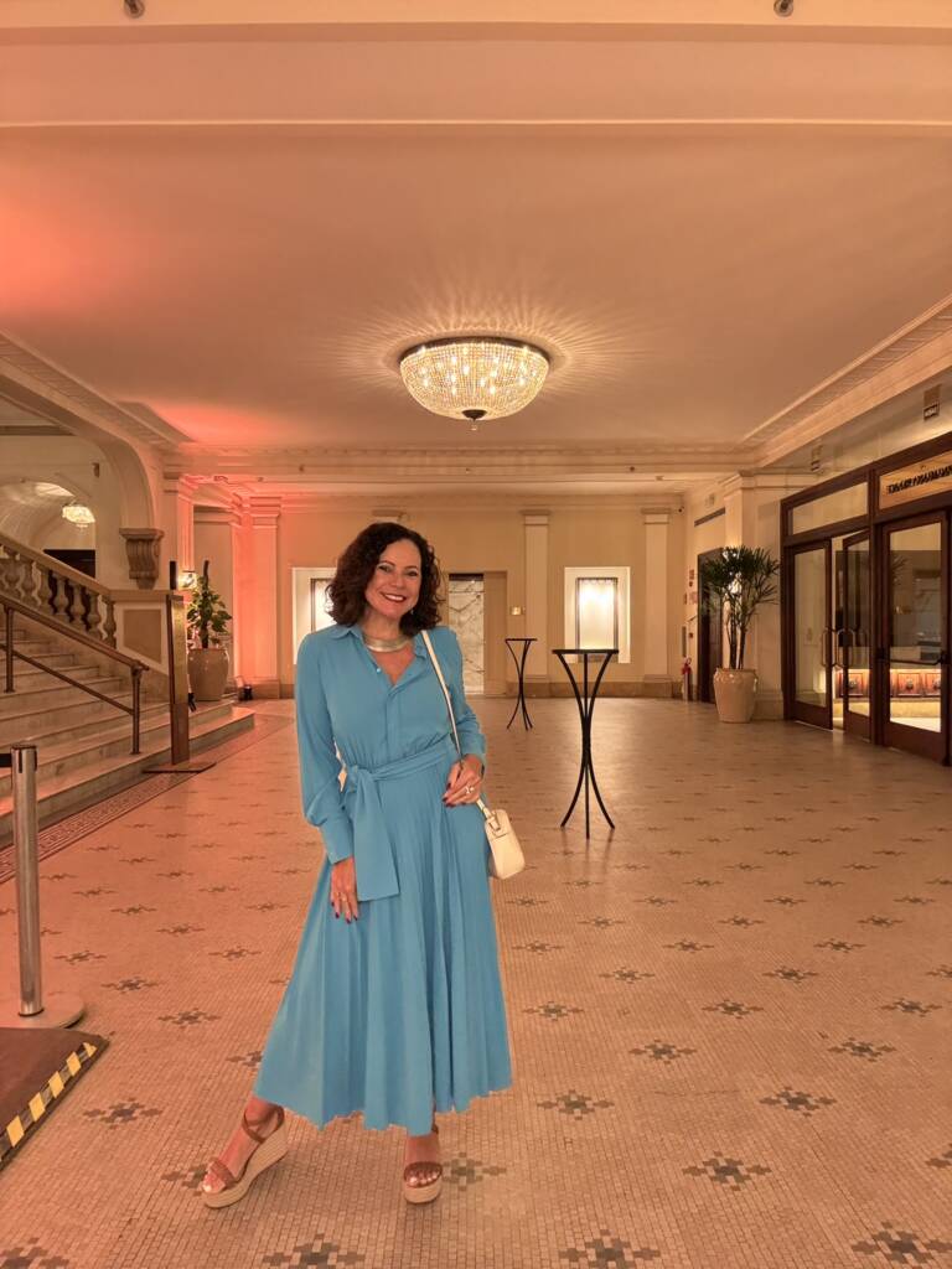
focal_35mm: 23
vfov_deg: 73.9
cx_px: 476
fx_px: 843
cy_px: 634
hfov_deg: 58.9
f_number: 1.9
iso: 320
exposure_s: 1/32
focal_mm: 2.69
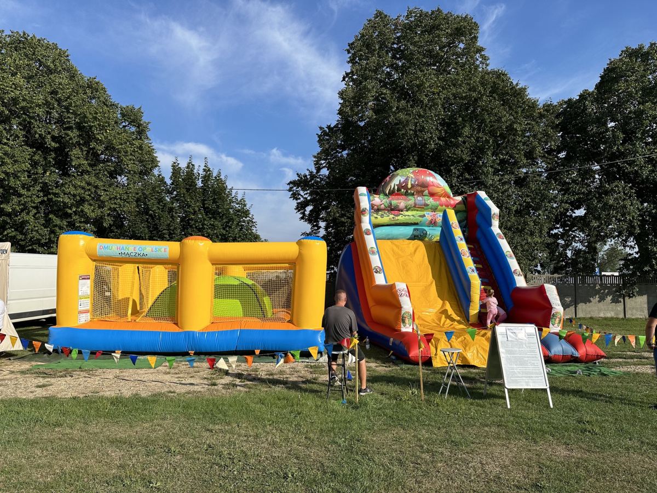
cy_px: 246
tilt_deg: +5.6
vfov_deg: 56.8
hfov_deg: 71.6
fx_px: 456
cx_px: 328
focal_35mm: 24
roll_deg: -0.2
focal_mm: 6.86
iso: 80
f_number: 1.78
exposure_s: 1/5525
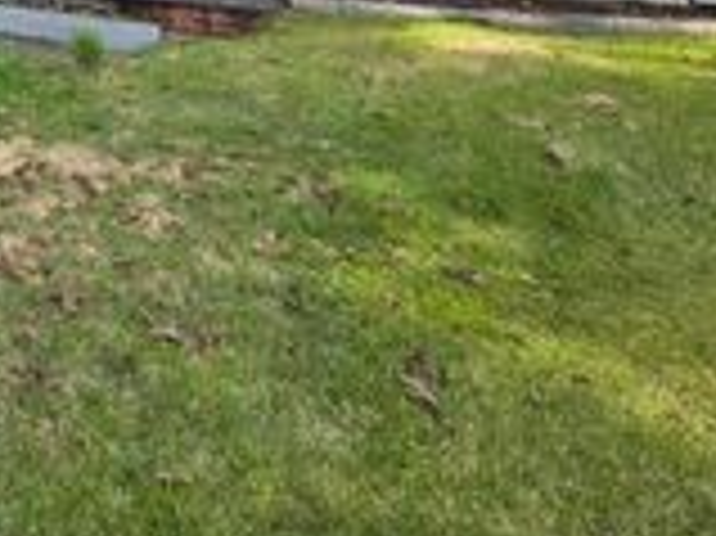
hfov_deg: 36.2
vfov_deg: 26.3
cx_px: -131
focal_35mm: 41
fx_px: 847
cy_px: -254
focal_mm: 2.2
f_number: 2.2
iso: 50
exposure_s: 1/883
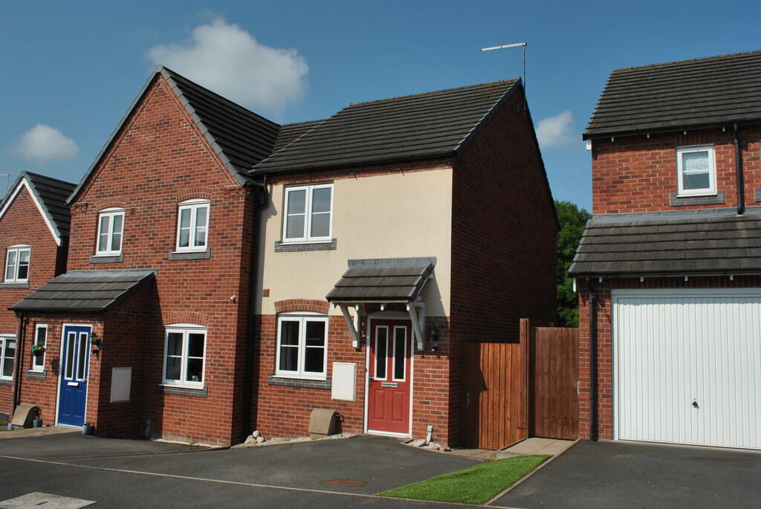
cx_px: 380
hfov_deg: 61.9
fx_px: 635
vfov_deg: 43.7
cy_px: 254
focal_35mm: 30
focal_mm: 20
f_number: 14
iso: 100
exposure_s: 1/200
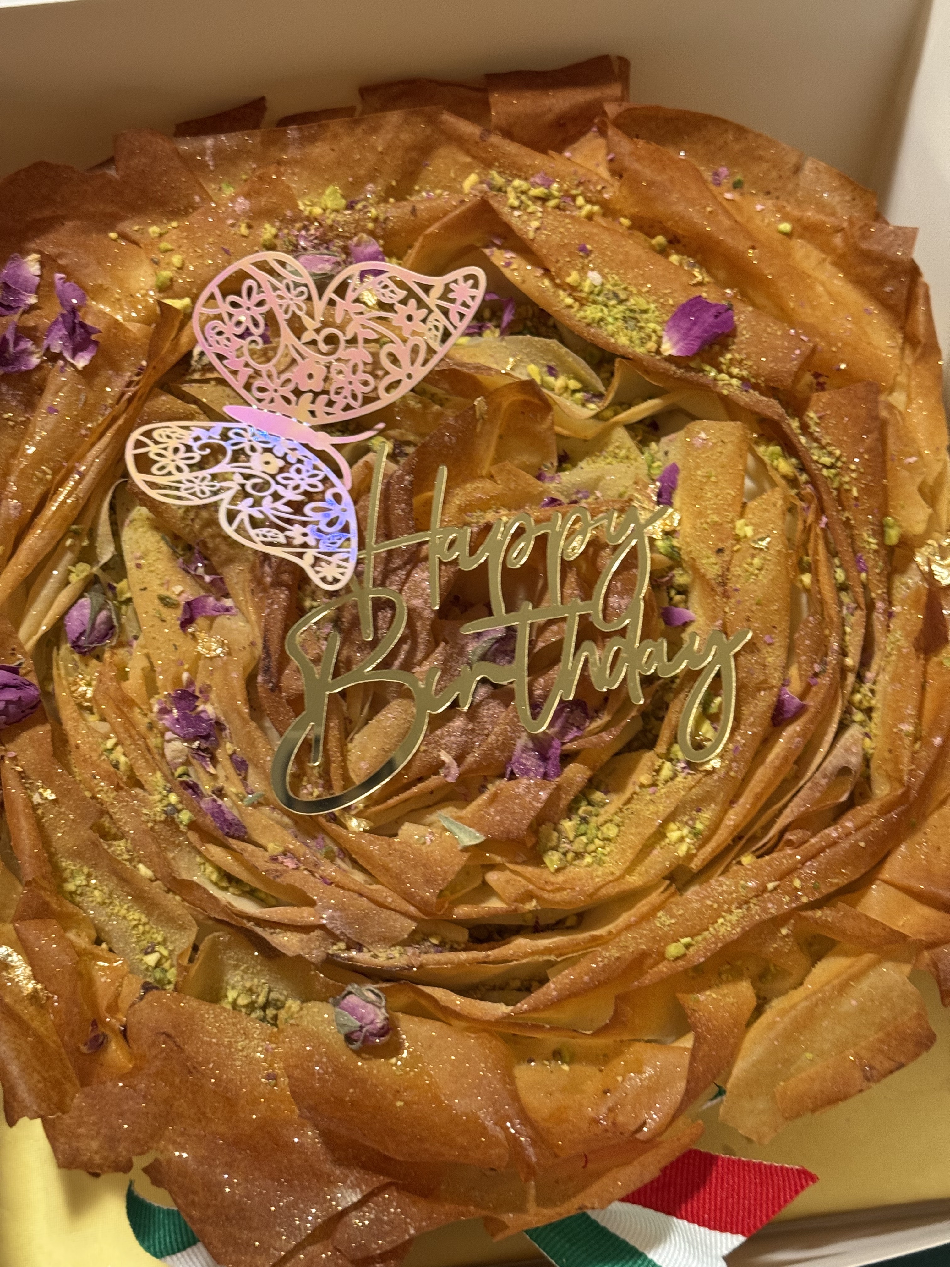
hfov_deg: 30.3
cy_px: 634
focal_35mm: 48
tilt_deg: -74.3
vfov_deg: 39.7
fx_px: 1756
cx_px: 475
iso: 320
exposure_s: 1/40
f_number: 1.78
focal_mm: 6.76
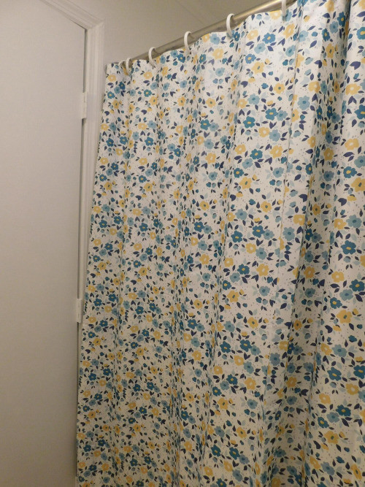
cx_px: 182
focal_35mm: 23
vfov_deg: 73.9
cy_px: 244
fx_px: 323
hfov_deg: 58.9
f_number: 3
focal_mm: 4
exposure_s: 1/30
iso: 200
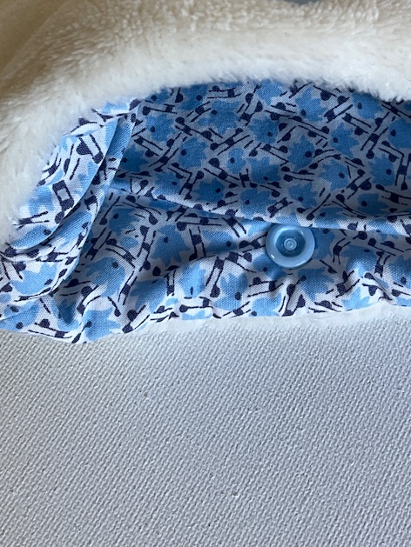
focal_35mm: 59
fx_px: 934
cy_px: 86
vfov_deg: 31.6
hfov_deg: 24.7
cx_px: 280
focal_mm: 3
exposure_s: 1/100
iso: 20
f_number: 1.8
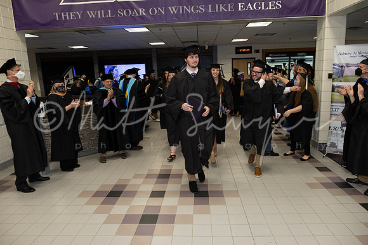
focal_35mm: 24
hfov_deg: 73.7
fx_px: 245
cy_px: 122
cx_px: 184
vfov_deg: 53.2
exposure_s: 1/80
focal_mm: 16
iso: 800
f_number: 4
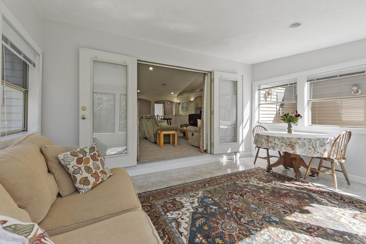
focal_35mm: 15
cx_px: 183
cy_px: 122
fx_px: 153
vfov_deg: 77.3
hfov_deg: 100.4
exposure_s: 1/20
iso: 400
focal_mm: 10
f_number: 7.1
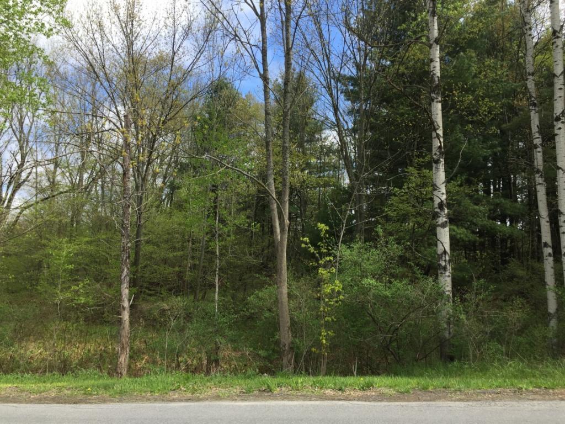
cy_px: 212
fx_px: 473
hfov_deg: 61.7
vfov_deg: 48.2
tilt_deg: +6.9
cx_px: 282
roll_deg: -3.4
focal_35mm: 29
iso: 32
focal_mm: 4.15
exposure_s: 1/989
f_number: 2.2
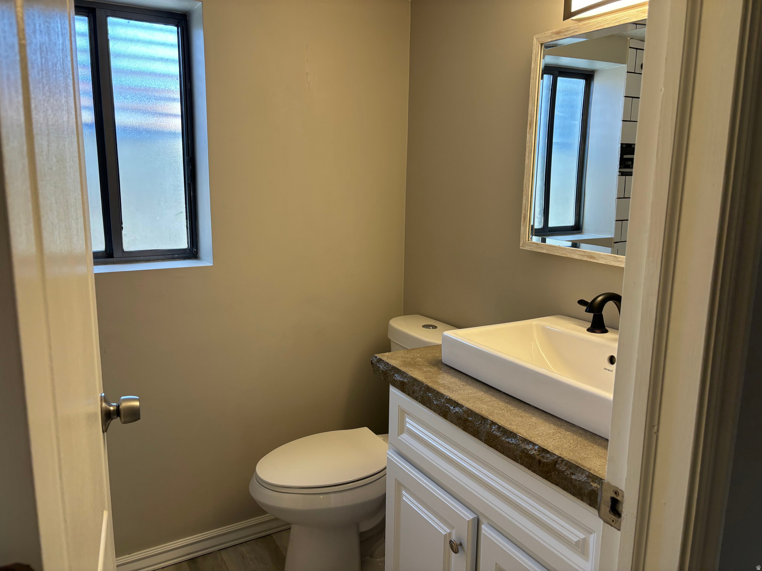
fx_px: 572
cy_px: 286
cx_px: 381
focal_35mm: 26
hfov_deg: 67.3
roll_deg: -0.5
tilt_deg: -9.7
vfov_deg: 53.1
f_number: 1.6
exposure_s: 1/120
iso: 100
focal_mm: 5.96
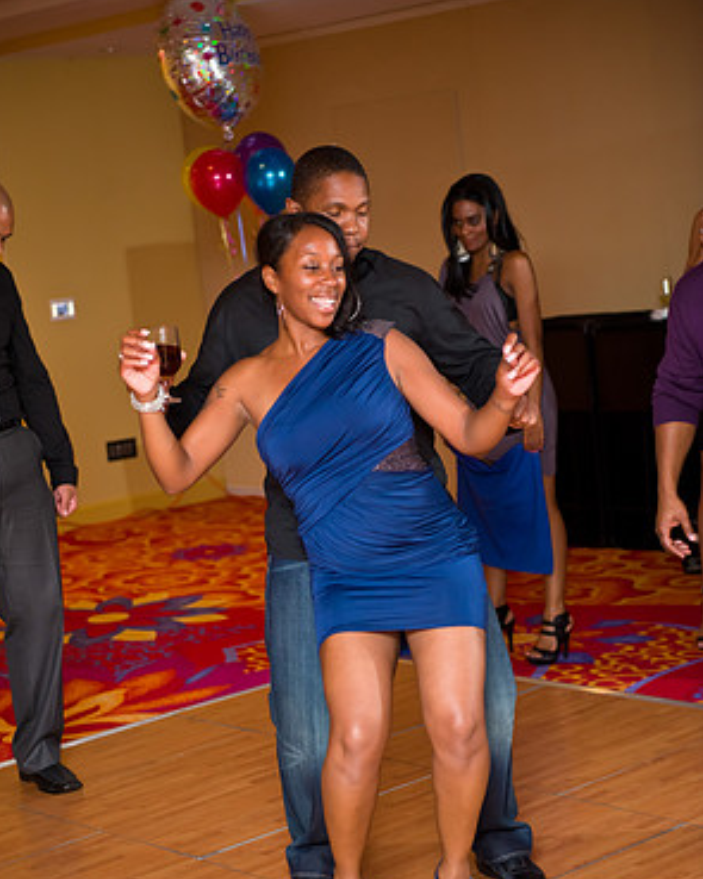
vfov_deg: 23.8
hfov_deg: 19.2
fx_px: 2081
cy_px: 512
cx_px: 349
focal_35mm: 80
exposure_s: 1/125
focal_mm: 70
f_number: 3.2
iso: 1600
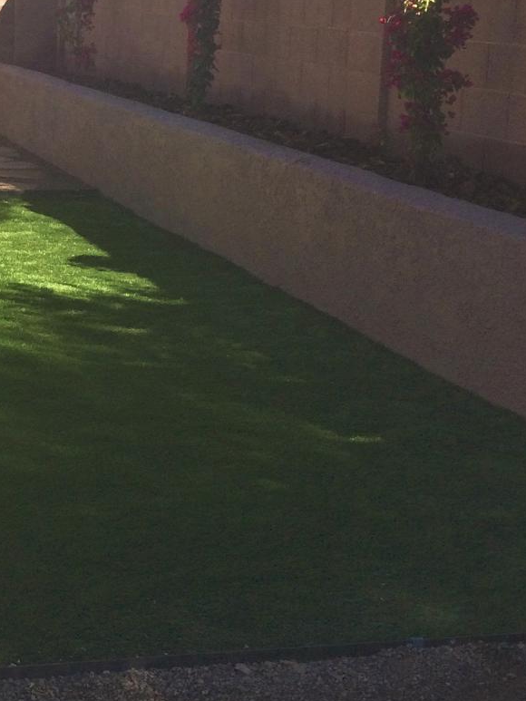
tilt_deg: -10.1
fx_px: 1519
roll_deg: +0.8
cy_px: 248
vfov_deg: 25.9
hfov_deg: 18.8
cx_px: -65
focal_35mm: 75
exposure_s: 1/1325
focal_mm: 4.15
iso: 32
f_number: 2.2
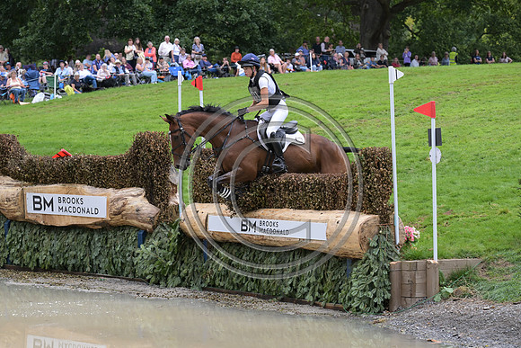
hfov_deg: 17.1
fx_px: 1737
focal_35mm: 120
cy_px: 174
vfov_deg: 11.4
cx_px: 260
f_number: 5.6
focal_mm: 120
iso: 1250
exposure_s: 1/1250
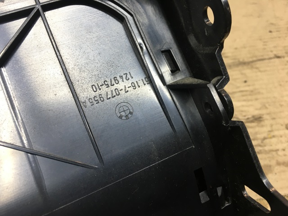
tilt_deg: -45.5
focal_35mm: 29
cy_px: 108
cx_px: 144
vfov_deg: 48.2
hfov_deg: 61.7
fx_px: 241
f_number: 2.2
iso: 64
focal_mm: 4.15
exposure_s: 1/33
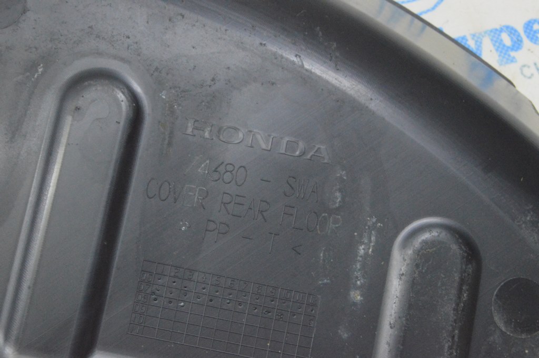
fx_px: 1010
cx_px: 270
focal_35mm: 68
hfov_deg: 29.9
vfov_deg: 20.1
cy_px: 179
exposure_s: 1/15
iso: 6400
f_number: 20
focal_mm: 45
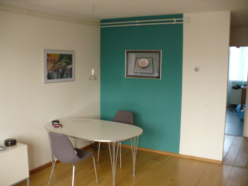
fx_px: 265
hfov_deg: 50.1
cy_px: 93
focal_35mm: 37
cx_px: 124
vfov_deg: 38.7
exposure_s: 1/25
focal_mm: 6.1
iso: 200
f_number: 2.8
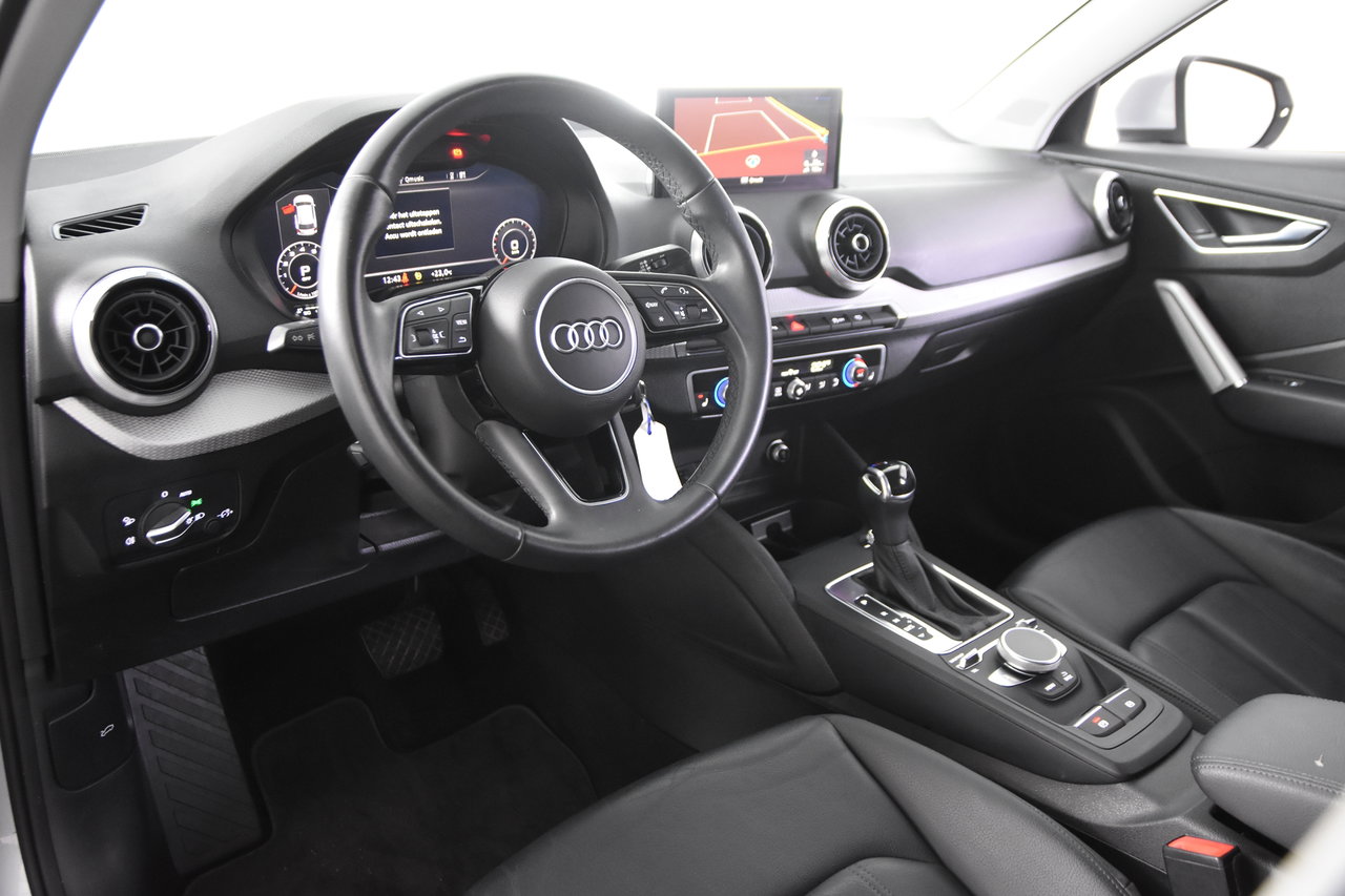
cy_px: 448
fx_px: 1121
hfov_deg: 61.9
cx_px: 672
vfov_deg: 43.6
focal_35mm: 30
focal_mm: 20
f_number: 2.8
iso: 2800
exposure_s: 1/30
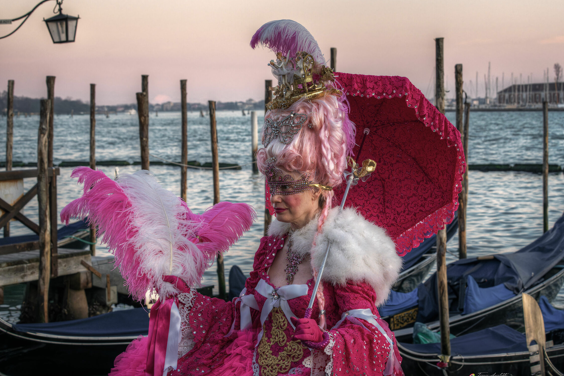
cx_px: 287
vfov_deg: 17.7
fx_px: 1206
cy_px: 190
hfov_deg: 26.3
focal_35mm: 77
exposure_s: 1/160
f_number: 10
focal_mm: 72
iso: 4000
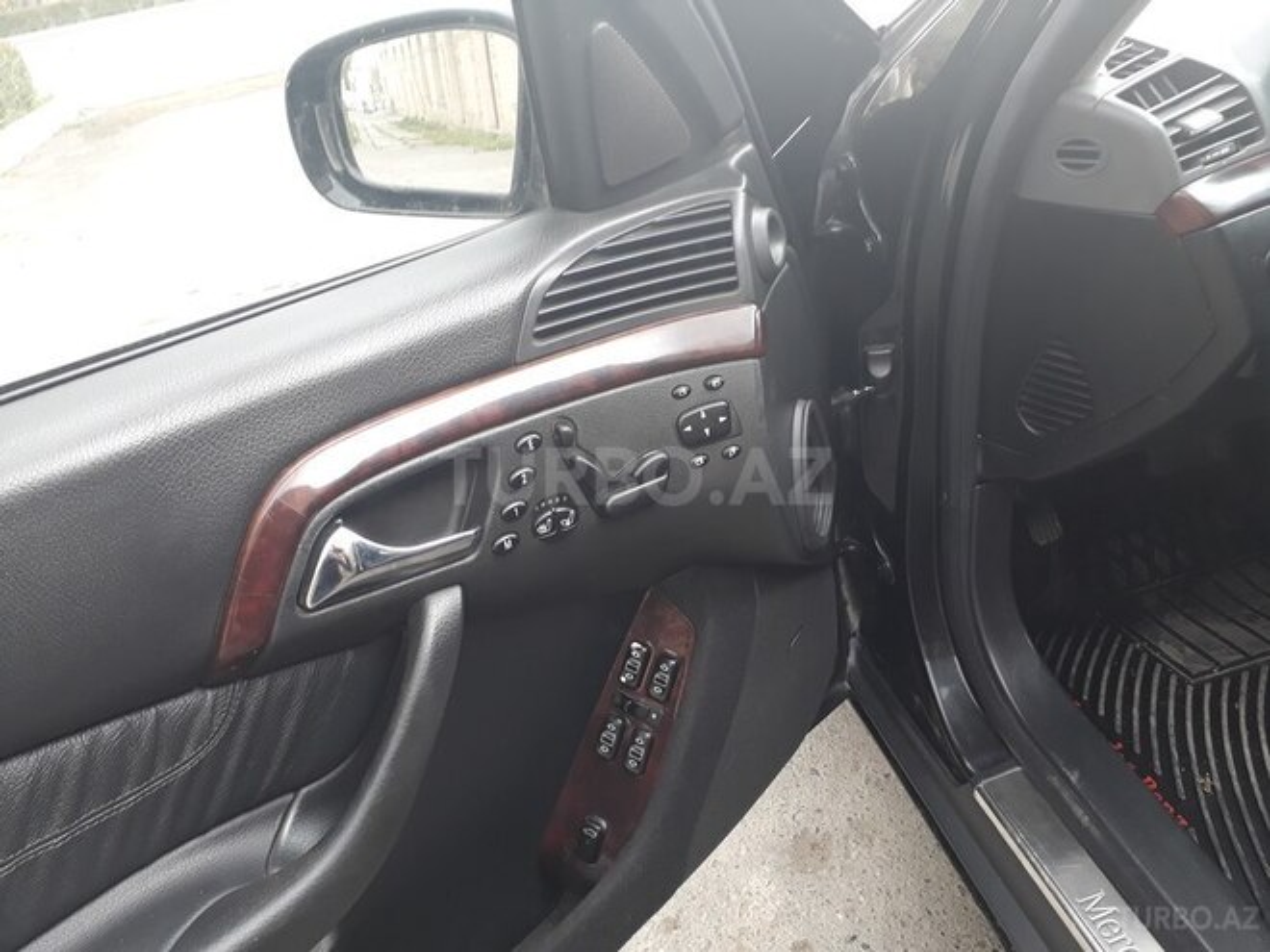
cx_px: 635
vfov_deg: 51.4
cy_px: 476
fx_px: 991
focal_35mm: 27
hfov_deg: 65.3
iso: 64
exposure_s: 1/33
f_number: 1.9
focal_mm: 3.6
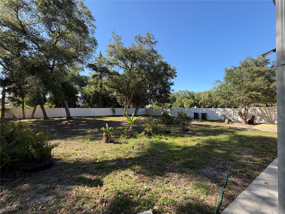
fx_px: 115
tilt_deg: -0.1
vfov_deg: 85.7
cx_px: 142
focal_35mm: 14
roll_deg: +0.7
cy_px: 107
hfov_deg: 102.1
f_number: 2.2
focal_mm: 2.22
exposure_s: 1/502
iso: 40
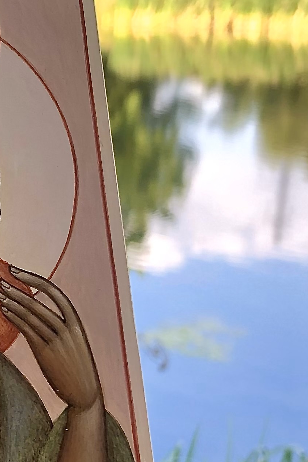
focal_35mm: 93
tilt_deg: -12.5
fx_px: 1193
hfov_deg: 13.7
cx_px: -170
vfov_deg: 21.9
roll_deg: -0.6
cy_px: 254
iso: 20
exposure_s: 1/149
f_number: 1.8
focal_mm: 3.99
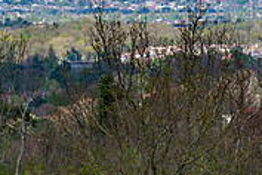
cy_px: -16
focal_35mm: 661
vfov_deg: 2.1
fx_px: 4810
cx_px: 298
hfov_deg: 3.1
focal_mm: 200
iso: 100
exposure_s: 1/100
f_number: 14
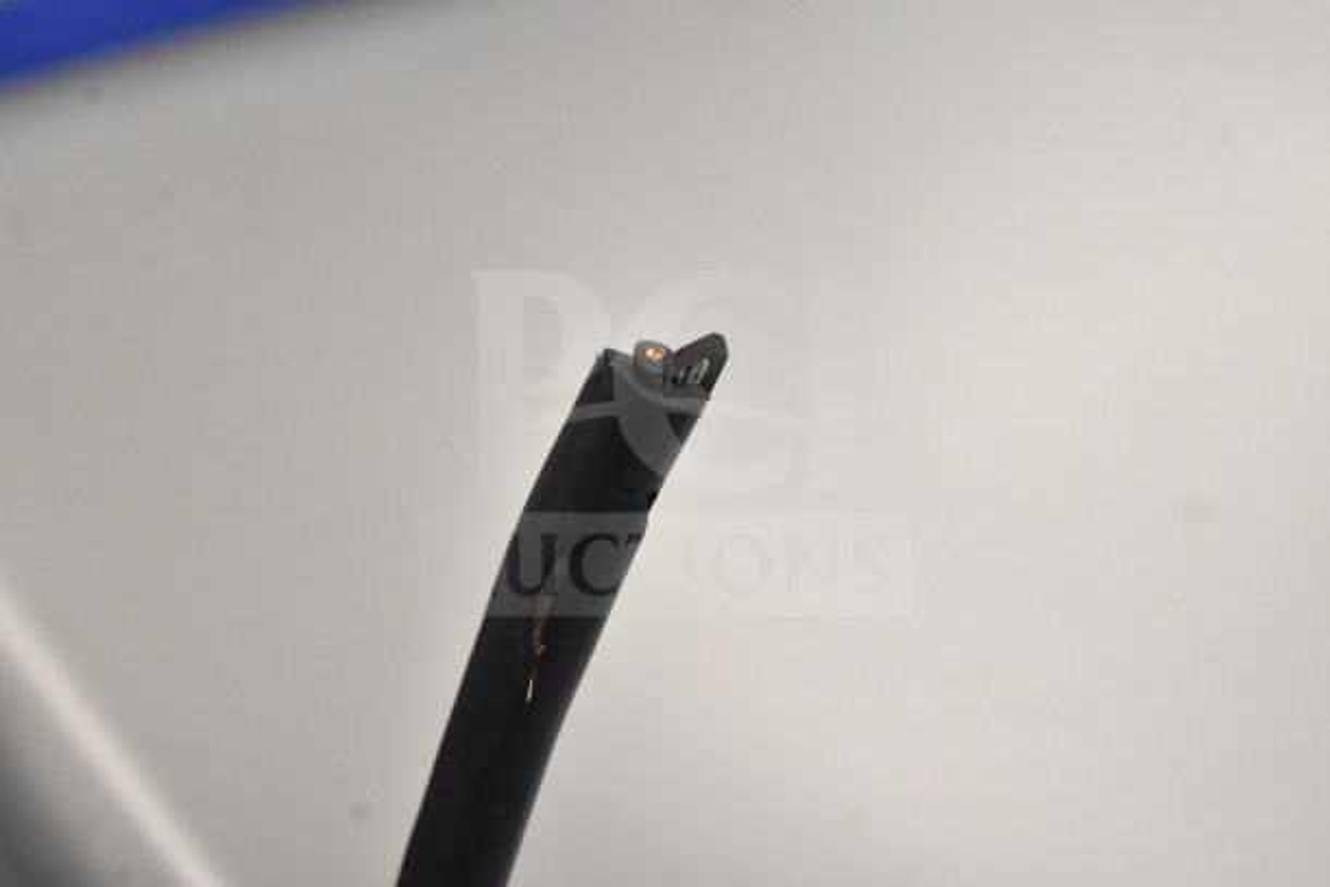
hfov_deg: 24.6
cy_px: 444
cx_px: 665
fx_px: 3048
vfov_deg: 16.6
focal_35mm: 82
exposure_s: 1/320
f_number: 9
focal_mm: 55
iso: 6400
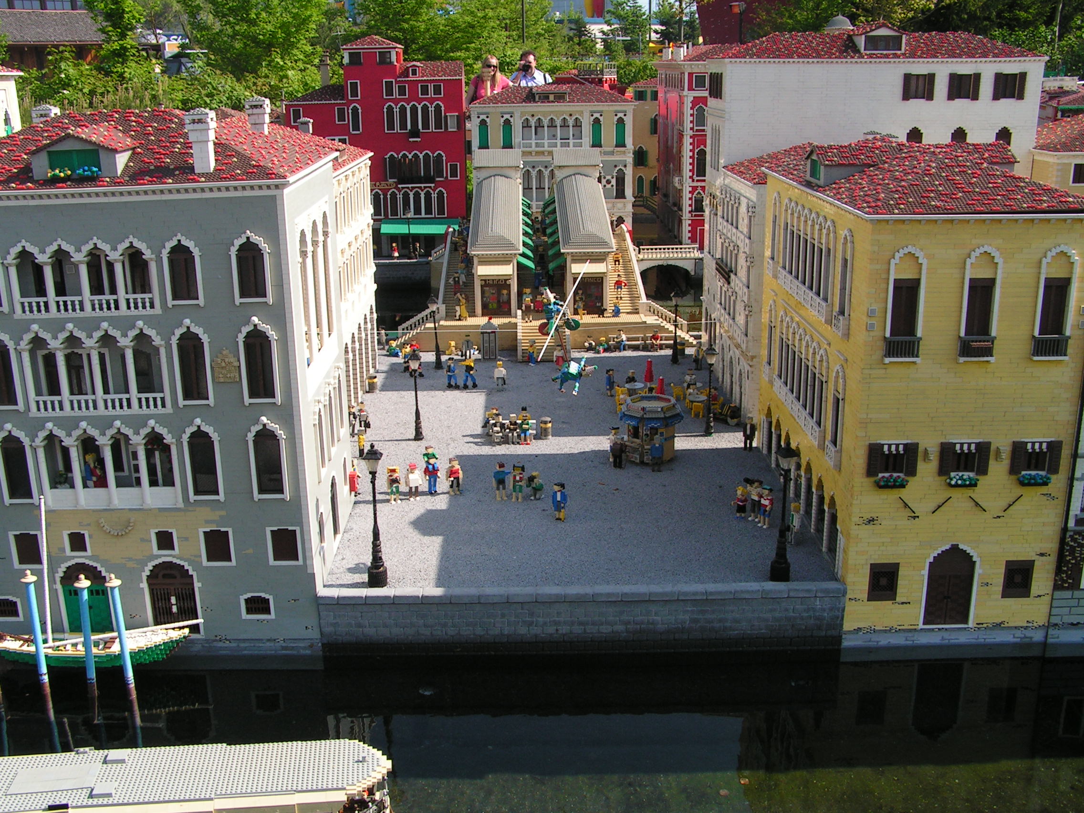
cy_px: 406
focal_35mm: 38
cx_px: 542
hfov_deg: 49.0
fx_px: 1190
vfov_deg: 37.7
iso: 50
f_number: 5.6
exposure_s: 1/200
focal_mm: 6.3
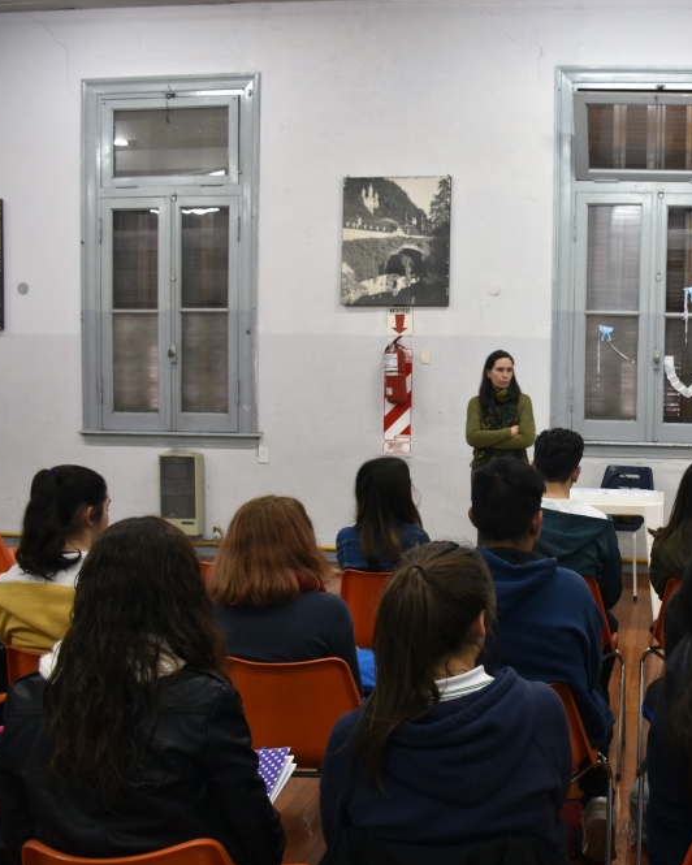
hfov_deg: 36.2
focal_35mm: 39
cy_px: 442
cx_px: 605
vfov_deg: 46.8
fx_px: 998
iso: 400
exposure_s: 1/30
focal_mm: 18
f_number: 3.5
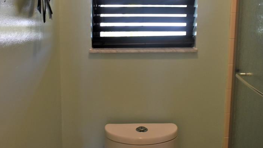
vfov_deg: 28.6
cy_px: 37
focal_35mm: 41
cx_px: 129
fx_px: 286
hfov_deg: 49.4
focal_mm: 18
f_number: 4
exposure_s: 1/60
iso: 400
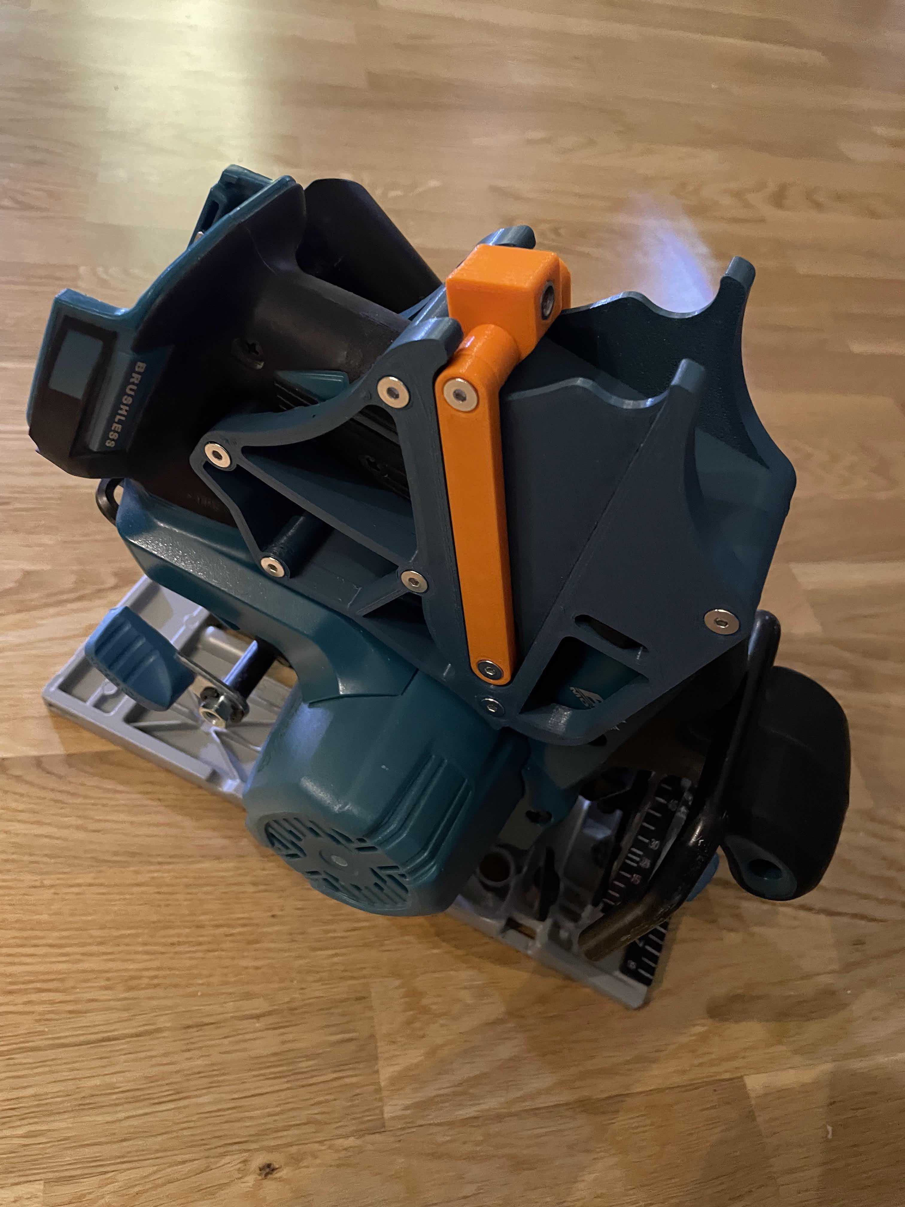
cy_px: 604
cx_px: 452
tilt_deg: -49.3
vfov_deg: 67.3
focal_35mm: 26
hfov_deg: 53.1
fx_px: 906
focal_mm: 4.2
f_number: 1.6
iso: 800
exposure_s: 1/25
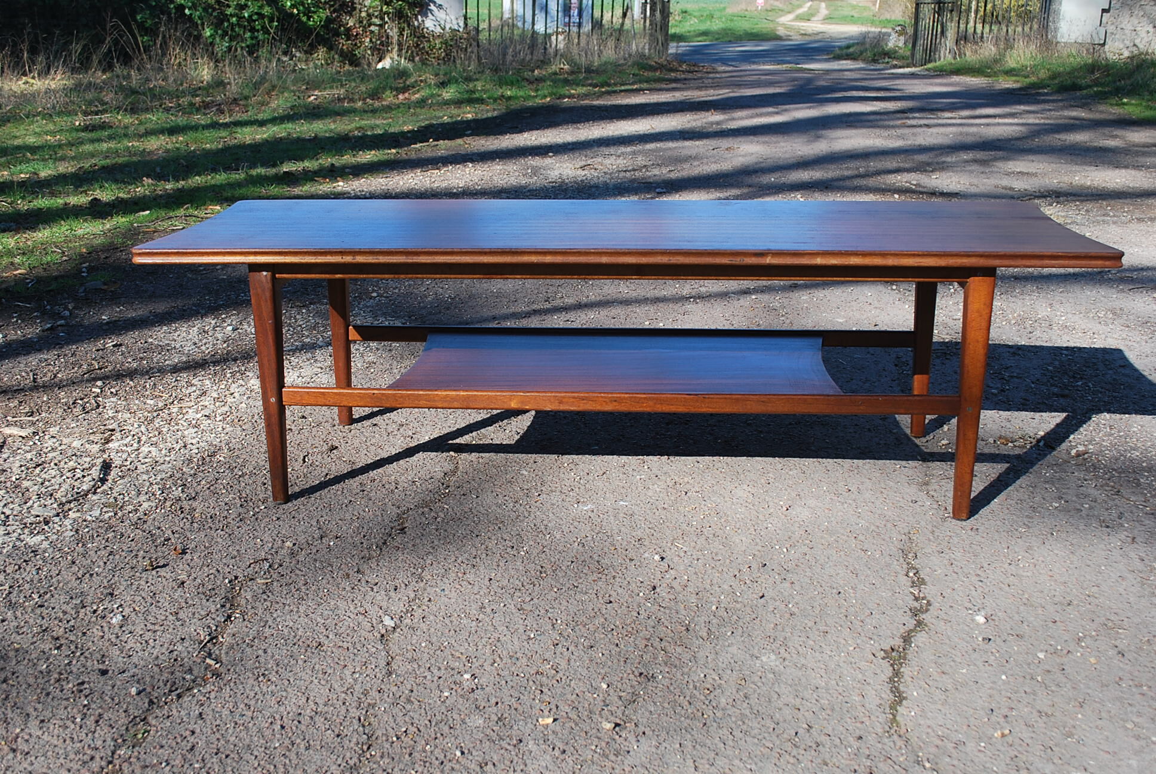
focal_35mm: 36
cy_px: 387
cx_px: 578
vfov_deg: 37.0
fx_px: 1157
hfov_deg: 53.1
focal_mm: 24
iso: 100
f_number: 6.3
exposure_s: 1/160
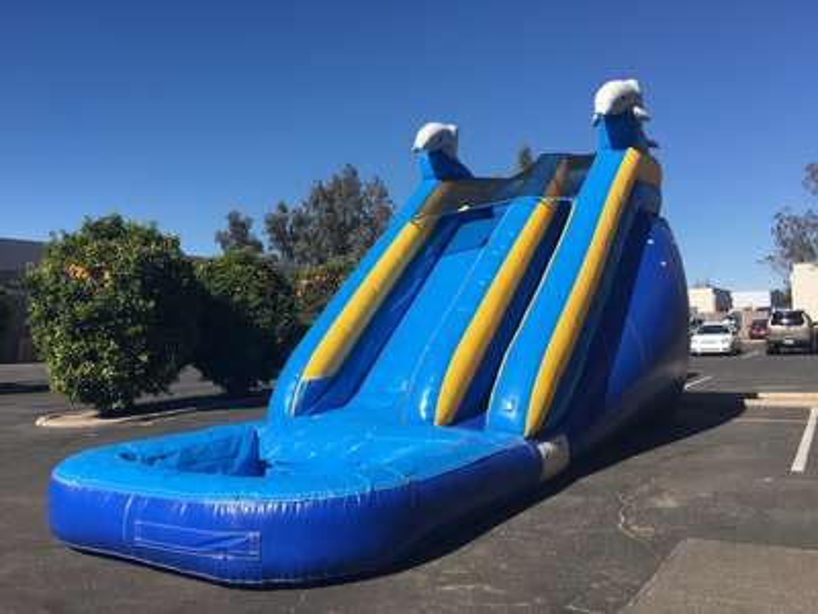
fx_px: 685
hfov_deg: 61.7
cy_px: 307
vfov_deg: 48.2
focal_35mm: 29
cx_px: 409
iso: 25
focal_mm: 4.15
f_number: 2.2
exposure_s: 1/1832
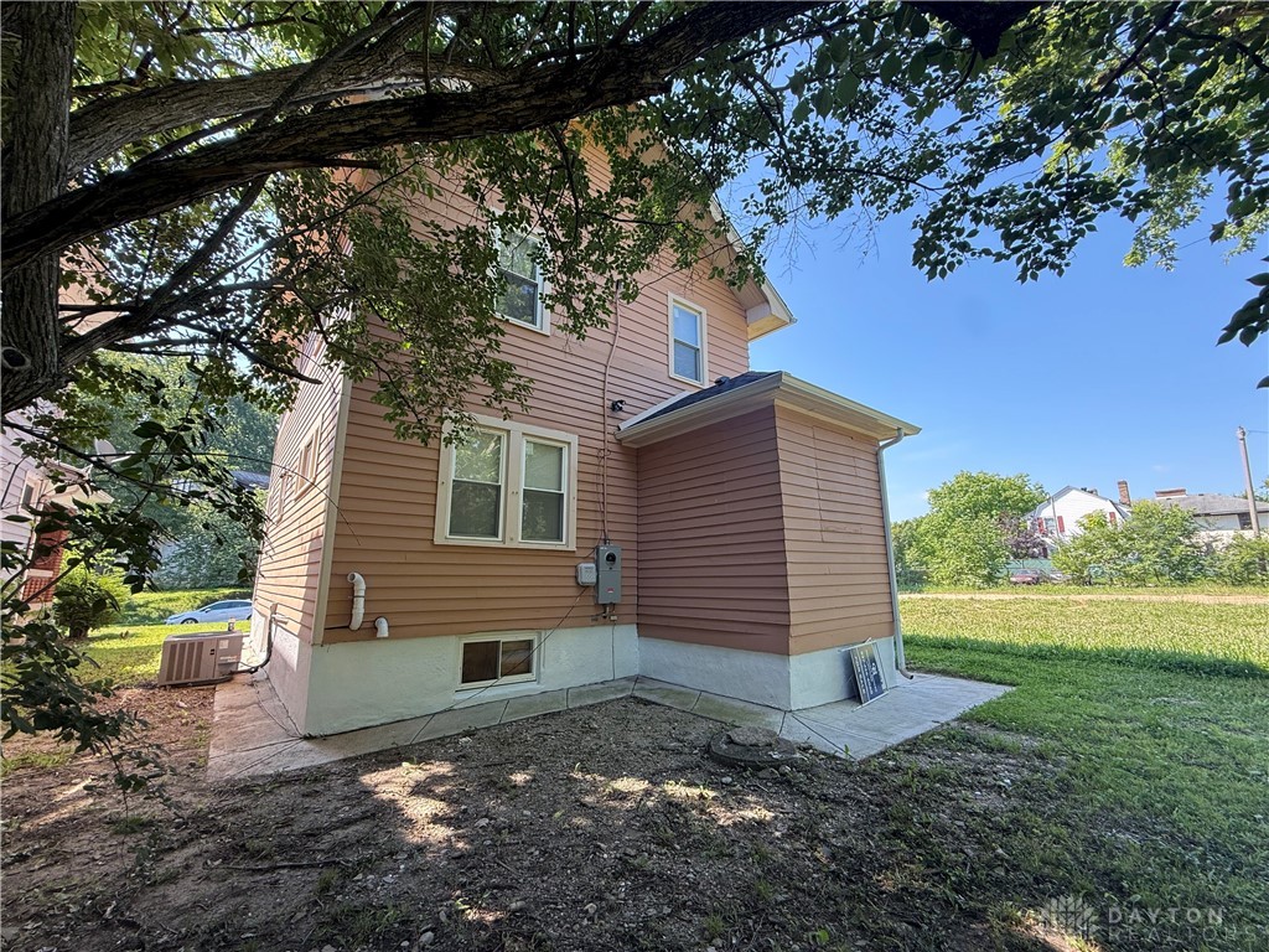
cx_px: 634
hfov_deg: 102.1
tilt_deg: +12.1
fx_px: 513
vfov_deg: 85.7
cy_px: 476
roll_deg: -0.1
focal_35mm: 14
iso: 64
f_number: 2.2
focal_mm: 2.22
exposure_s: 1/169
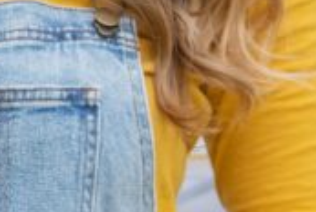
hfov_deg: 3.5
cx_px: 530
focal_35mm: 591
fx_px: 5197
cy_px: 340
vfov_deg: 2.3
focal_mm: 100
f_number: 3.5
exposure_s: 1/400
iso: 200
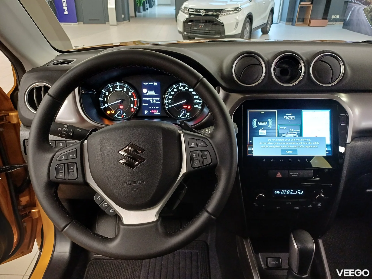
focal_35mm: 25
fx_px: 269
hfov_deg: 69.4
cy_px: 140
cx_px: 186
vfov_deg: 54.9
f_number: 1.8
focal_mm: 4.65
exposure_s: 1/33.3
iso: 400
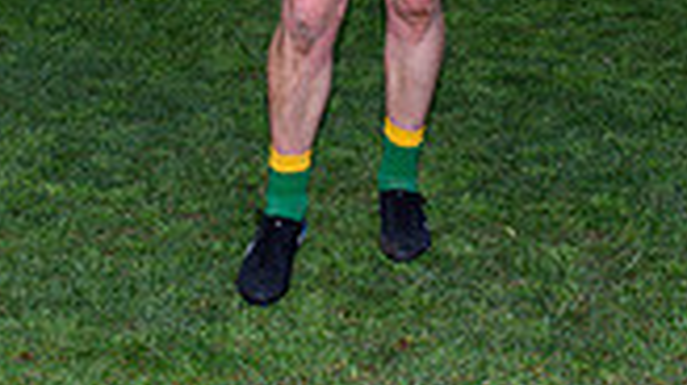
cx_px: 377
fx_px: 1748
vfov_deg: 12.0
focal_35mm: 96
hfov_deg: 22.2
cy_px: -199
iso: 100
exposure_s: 1/160
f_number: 5.6
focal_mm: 16
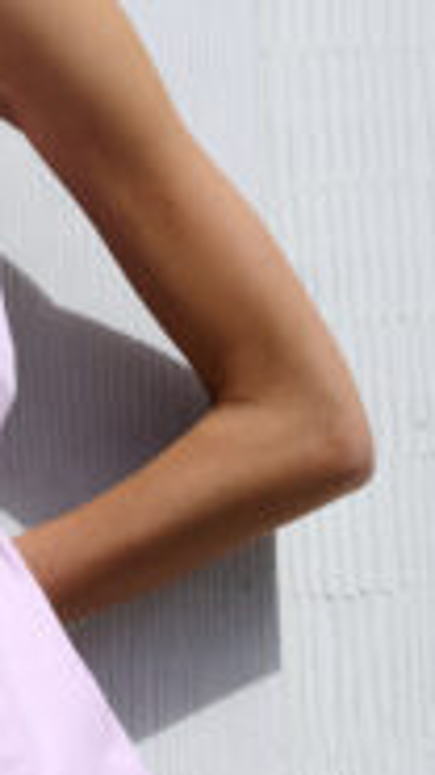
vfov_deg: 7.6
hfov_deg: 4.3
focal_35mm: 282
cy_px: 249
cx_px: -358
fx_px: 5785
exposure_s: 1/250
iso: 125
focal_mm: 70
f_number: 11
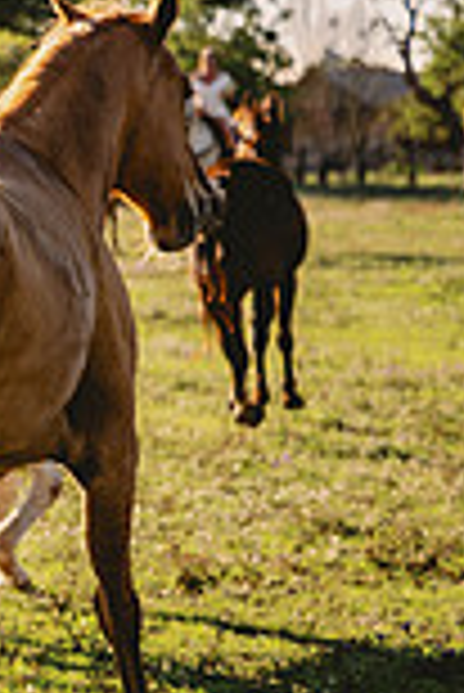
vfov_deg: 7.8
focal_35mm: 263
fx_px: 5073
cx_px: -707
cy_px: 338
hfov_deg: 5.1
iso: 50
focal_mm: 70
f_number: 2.8
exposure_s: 1/1600
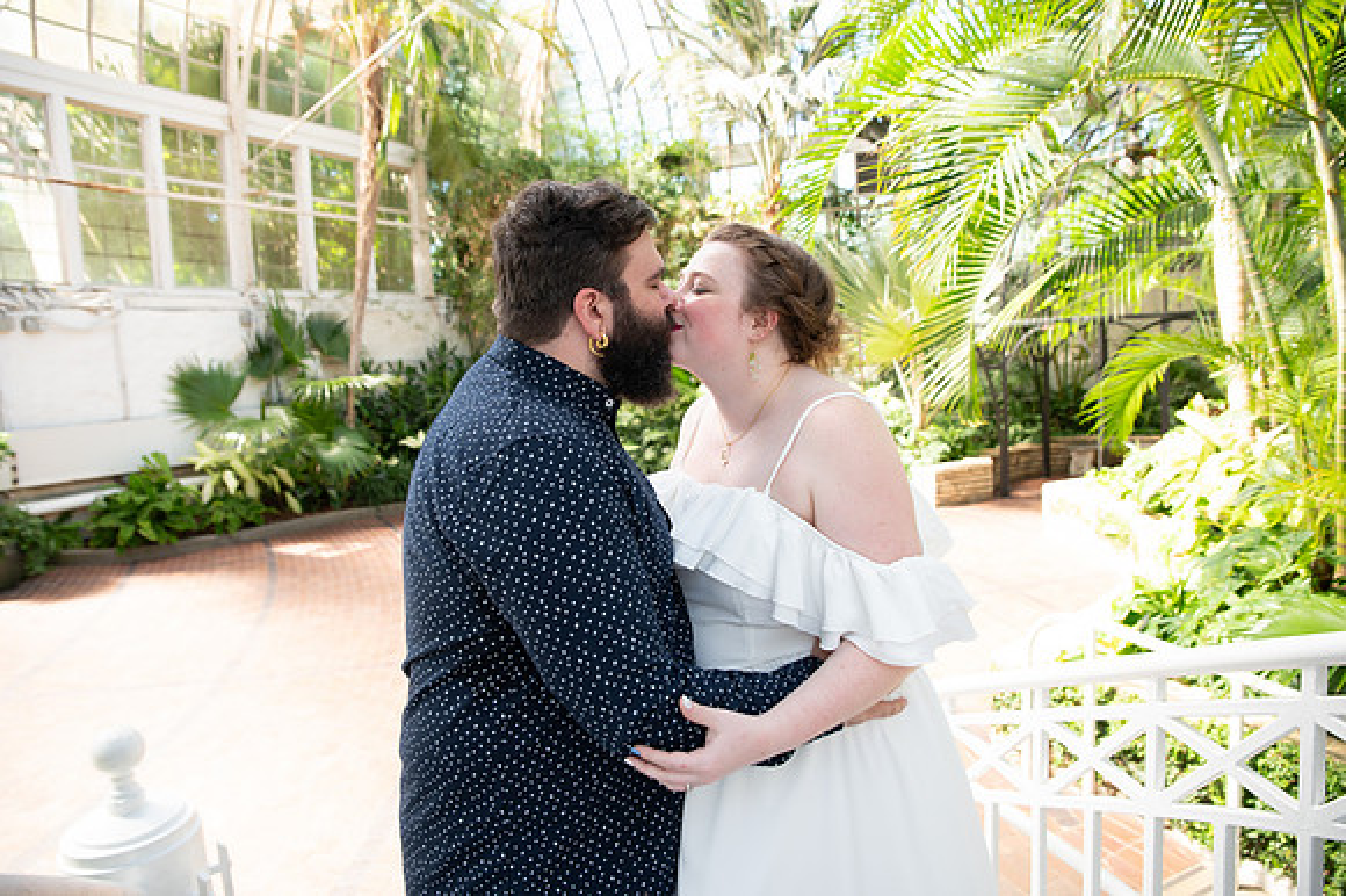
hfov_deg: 73.8
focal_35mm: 24
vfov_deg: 53.1
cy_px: 448
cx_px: 673
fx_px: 897
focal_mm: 24
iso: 250
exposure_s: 1/125
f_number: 3.2
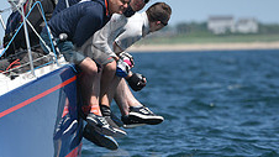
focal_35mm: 1075
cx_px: -43
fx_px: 7951
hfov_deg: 2.0
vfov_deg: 1.1
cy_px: 128
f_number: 7.1
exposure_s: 1/1600
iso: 320
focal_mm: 400
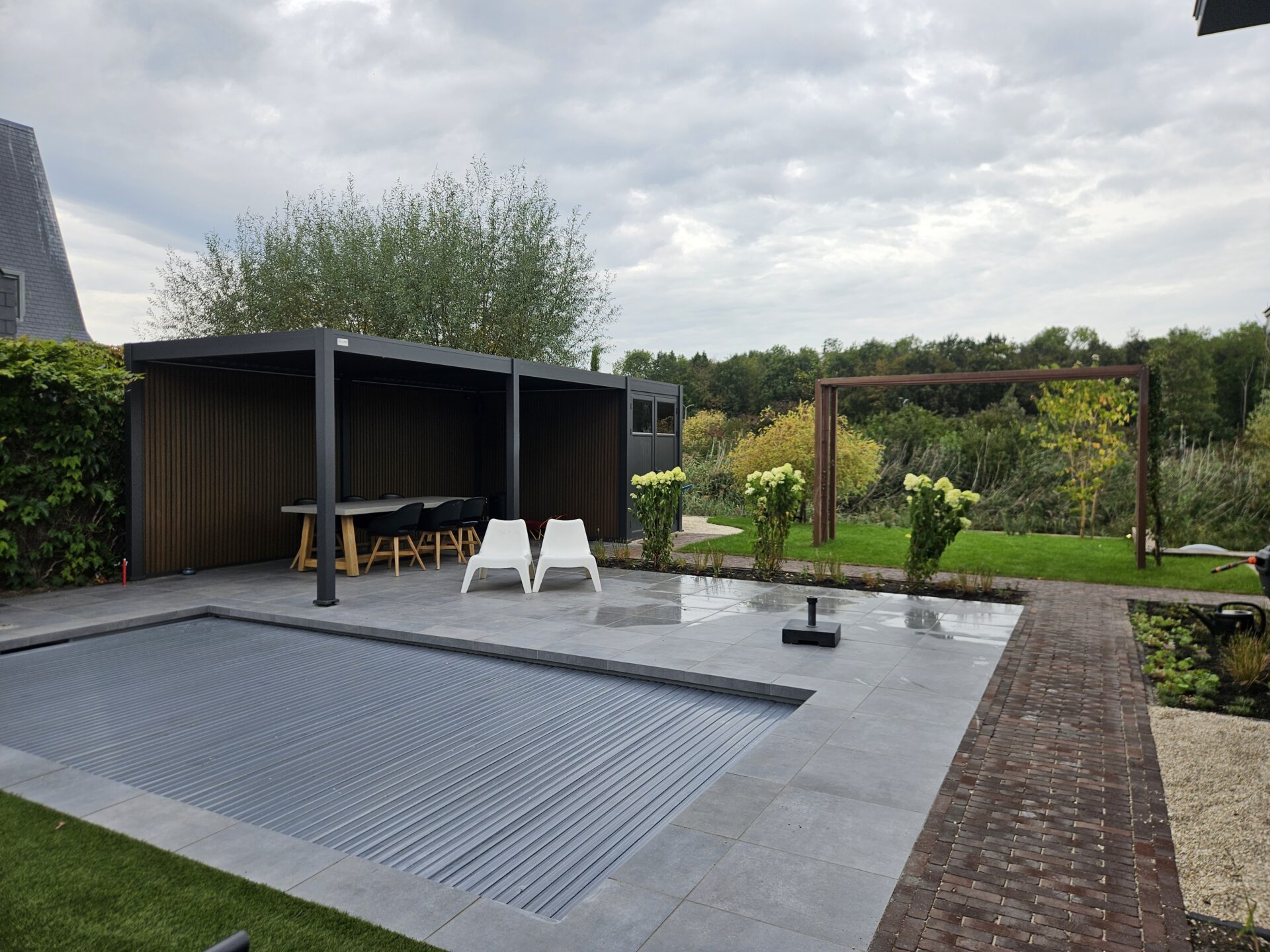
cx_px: 635
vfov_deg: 58.9
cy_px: 476
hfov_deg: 73.9
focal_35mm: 23
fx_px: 844
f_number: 1.8
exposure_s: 1/361
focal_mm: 5.4
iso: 25
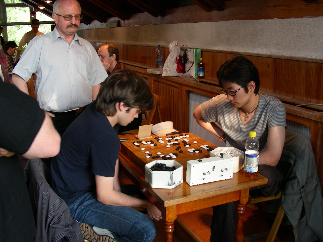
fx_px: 355
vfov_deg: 37.7
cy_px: 121
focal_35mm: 38
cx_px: 162
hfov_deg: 49.0
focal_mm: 6.3
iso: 50
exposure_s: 1/18
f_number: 3.5
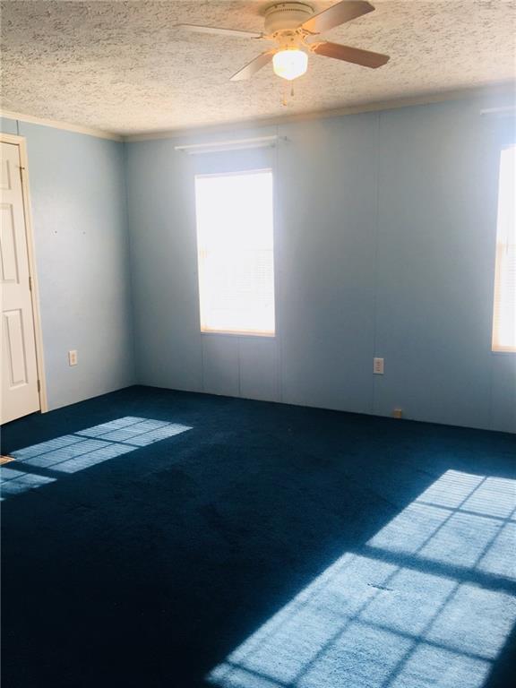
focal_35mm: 29
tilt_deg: -7.6
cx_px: 258
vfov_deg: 61.7
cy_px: 344
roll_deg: +0.6
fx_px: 576
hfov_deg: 48.2
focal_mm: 4.15
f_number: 2.2
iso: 40
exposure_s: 1/120
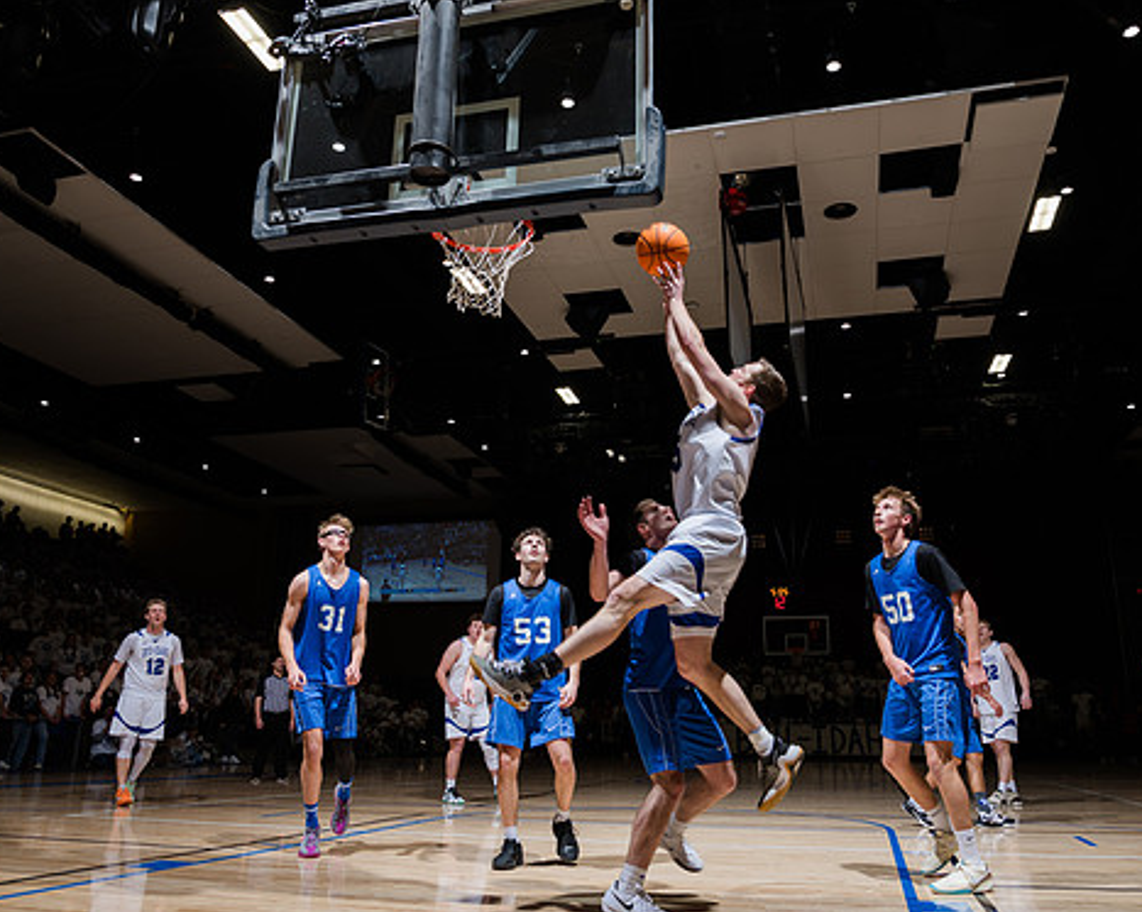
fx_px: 946
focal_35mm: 28
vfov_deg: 51.5
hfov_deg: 62.2
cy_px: 463
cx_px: 594
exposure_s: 1/60
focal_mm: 24
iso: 100
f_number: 6.3
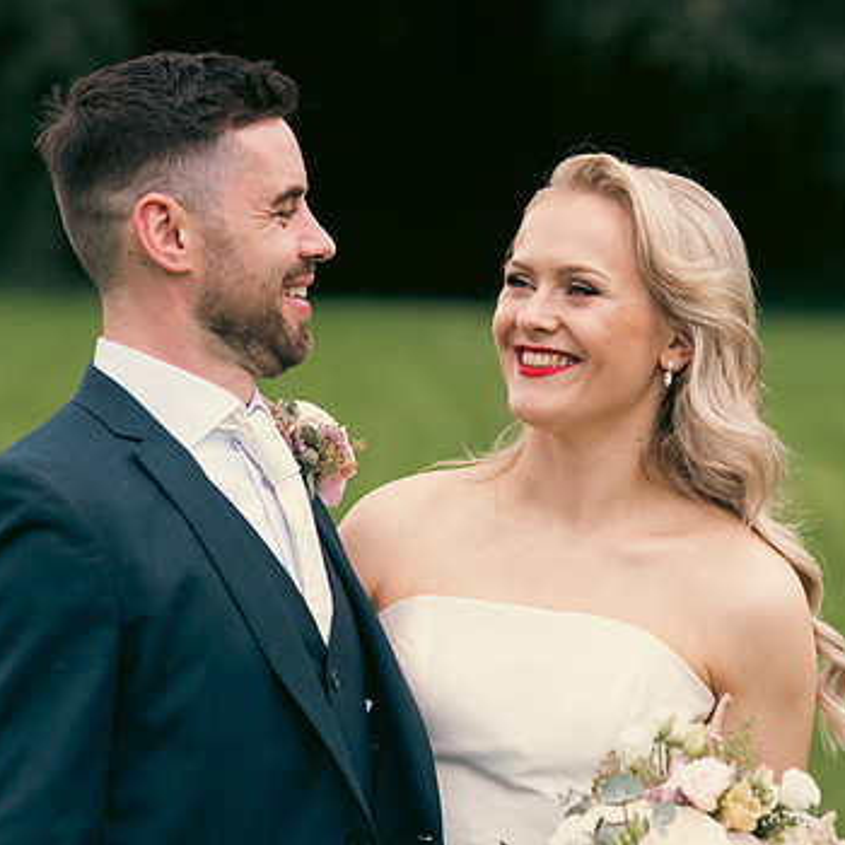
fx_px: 5247
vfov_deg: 9.2
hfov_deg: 9.2
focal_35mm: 190
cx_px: 326
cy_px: 426
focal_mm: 135
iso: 160
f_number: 3.5
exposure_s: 1/320
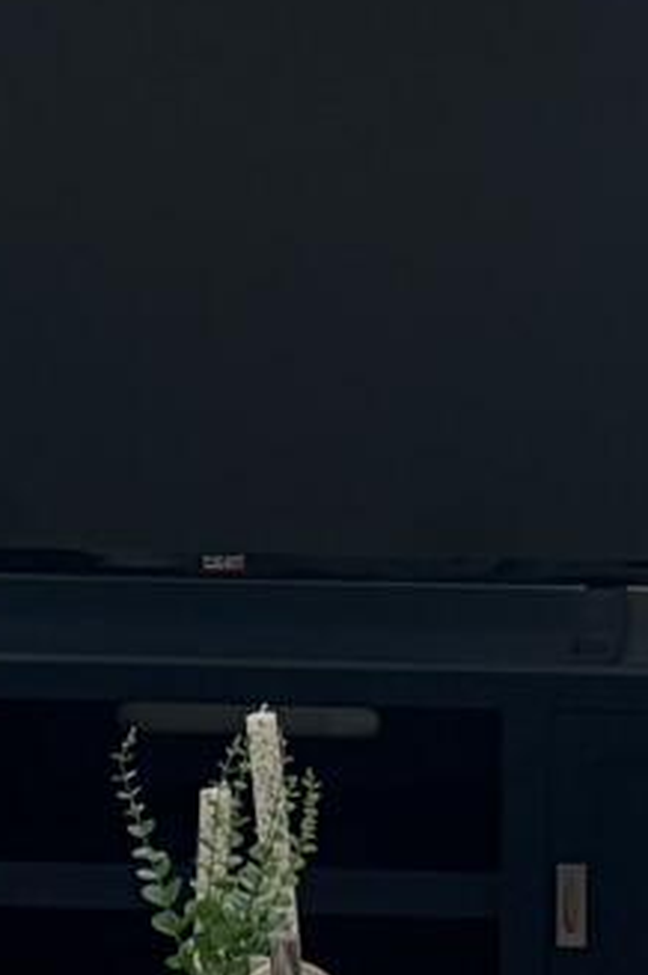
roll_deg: +0.2
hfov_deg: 8.1
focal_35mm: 169
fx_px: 4572
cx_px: 437
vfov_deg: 12.2
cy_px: 482
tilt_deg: -9.8
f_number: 1.6
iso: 80
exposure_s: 1/120
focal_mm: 5.96
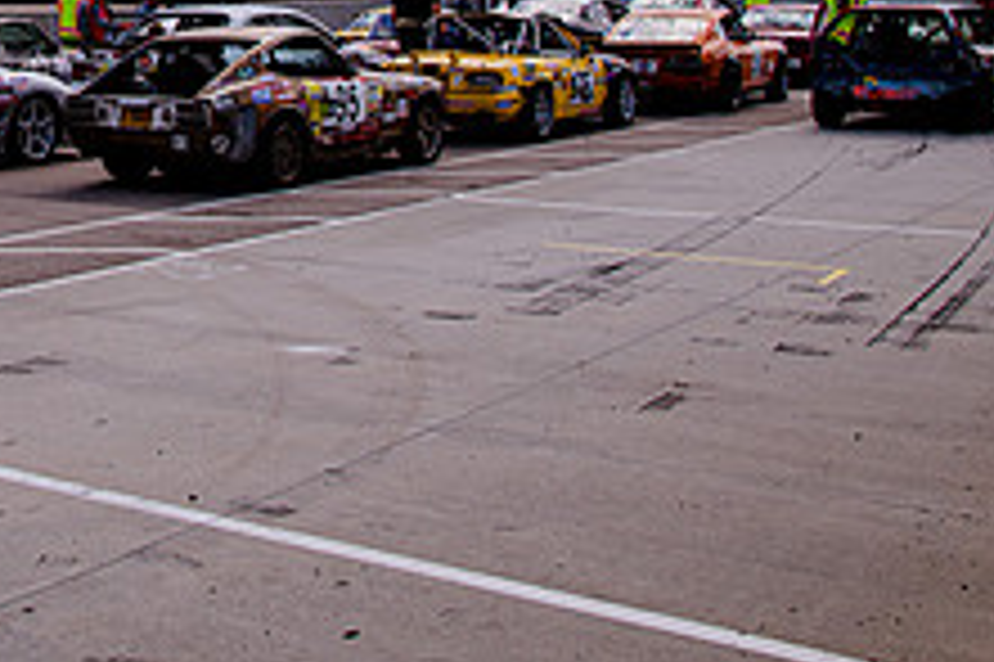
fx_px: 1738
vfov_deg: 20.1
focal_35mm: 63
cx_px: -27
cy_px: -146
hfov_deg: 29.5
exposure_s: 1/250
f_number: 7.1
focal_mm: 24
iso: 50
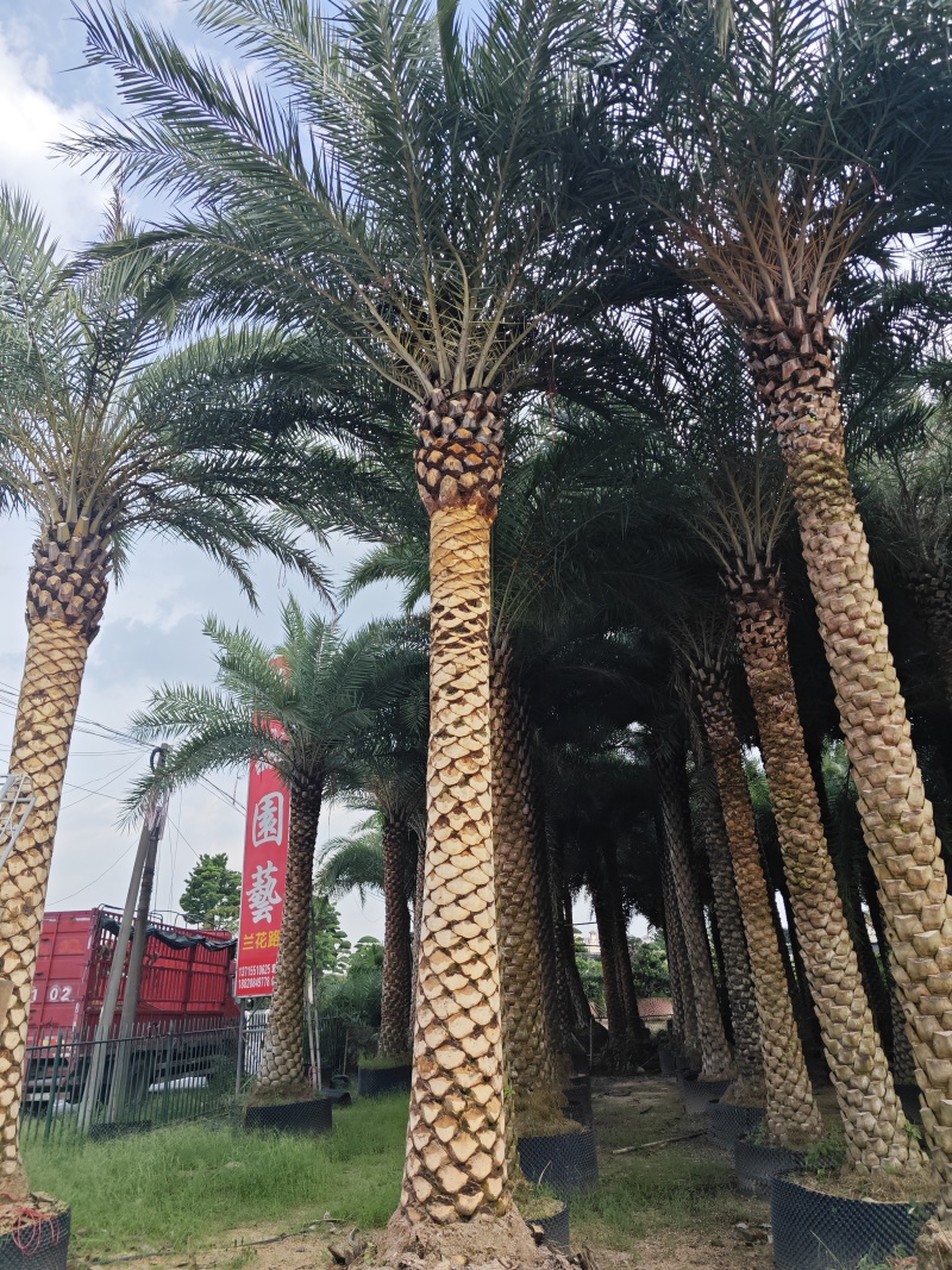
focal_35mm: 23
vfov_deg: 73.9
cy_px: 635
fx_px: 844
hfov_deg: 58.9
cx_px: 476
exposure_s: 1/1122
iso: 50
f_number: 1.8
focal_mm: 5.43
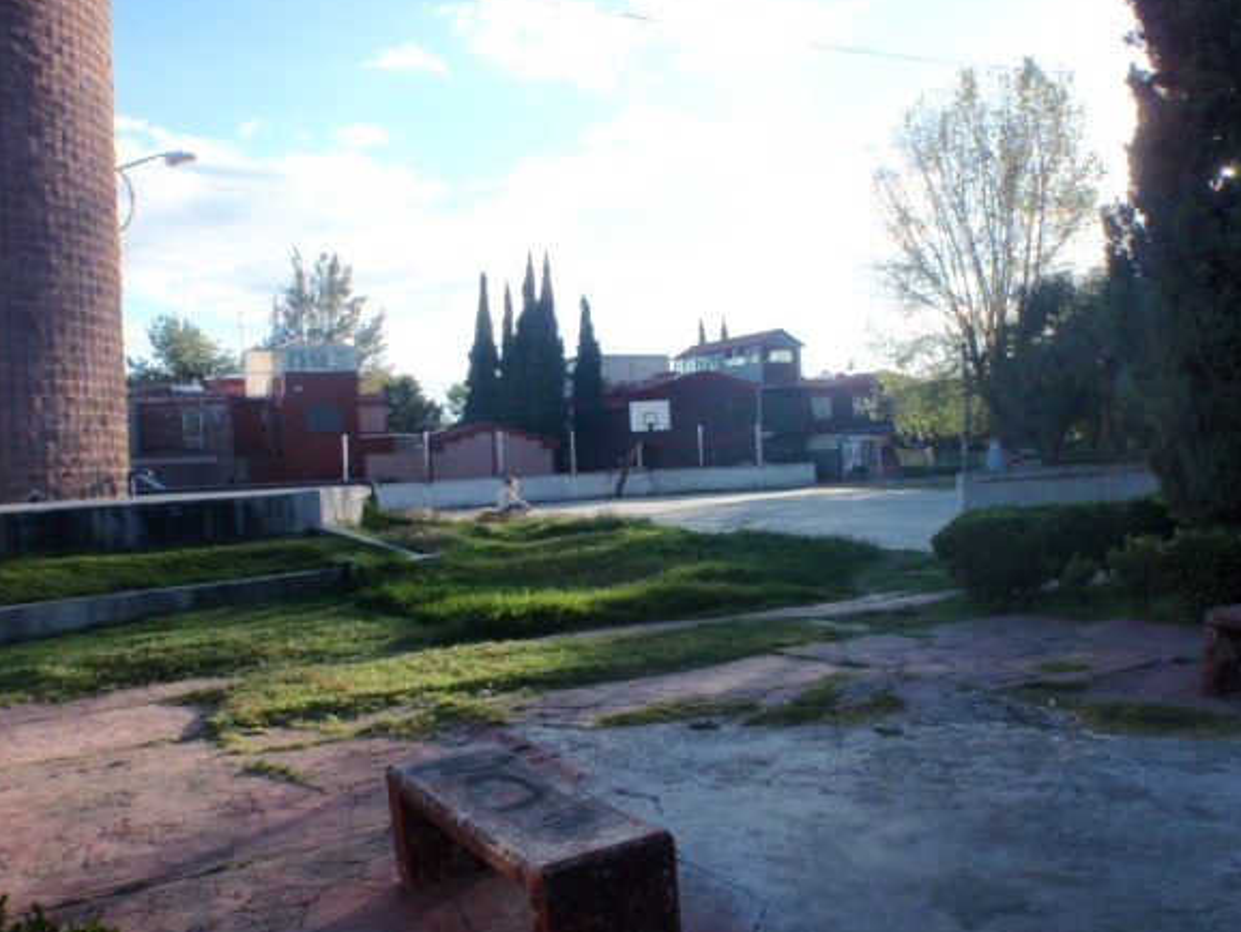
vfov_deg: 45.4
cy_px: 500
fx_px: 1112
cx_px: 663
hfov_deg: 58.3
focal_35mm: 31
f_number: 4
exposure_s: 1/160
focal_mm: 5
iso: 64
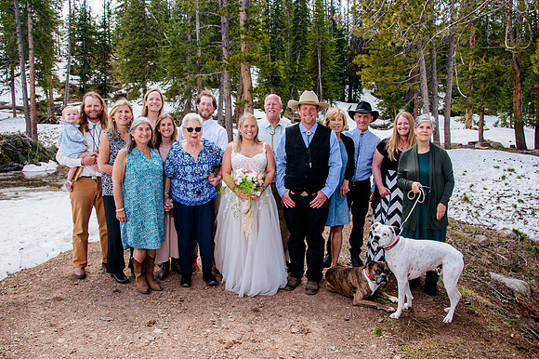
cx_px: 251
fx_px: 426
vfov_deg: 45.6
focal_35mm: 28
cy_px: 160
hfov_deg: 64.6
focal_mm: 24
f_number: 6.3
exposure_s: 1/200
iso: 400
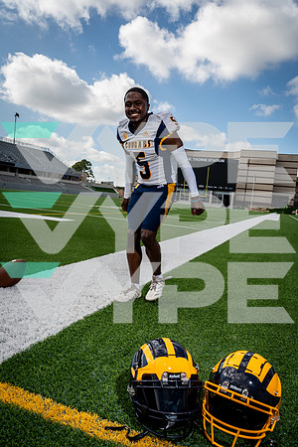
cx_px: 149
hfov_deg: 46.4
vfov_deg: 65.5
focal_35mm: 28
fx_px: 348
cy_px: 224
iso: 125
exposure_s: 1/250
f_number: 8
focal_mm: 28
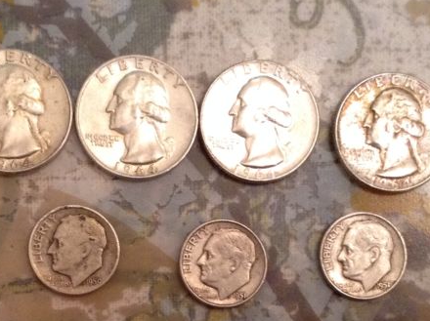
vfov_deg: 18.9
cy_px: 345
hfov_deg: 25.8
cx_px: 131
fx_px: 931
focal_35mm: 75
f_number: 2.4
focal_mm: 3.3
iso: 200
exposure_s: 1/24
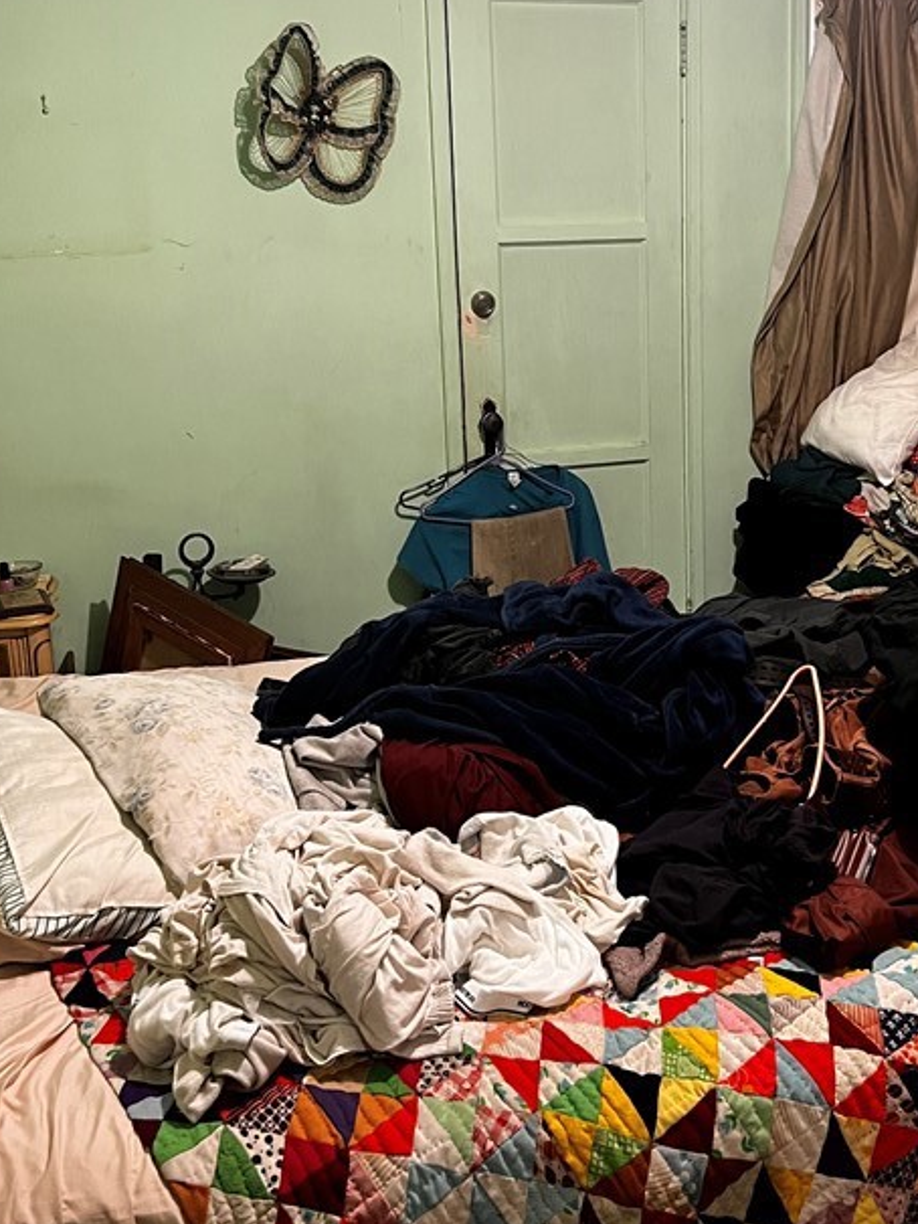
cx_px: 617
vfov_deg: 42.7
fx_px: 1555
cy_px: 490
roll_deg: +2.0
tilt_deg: -9.6
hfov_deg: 32.6
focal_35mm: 44
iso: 320
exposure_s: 1/60
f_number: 1.5
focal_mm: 5.7
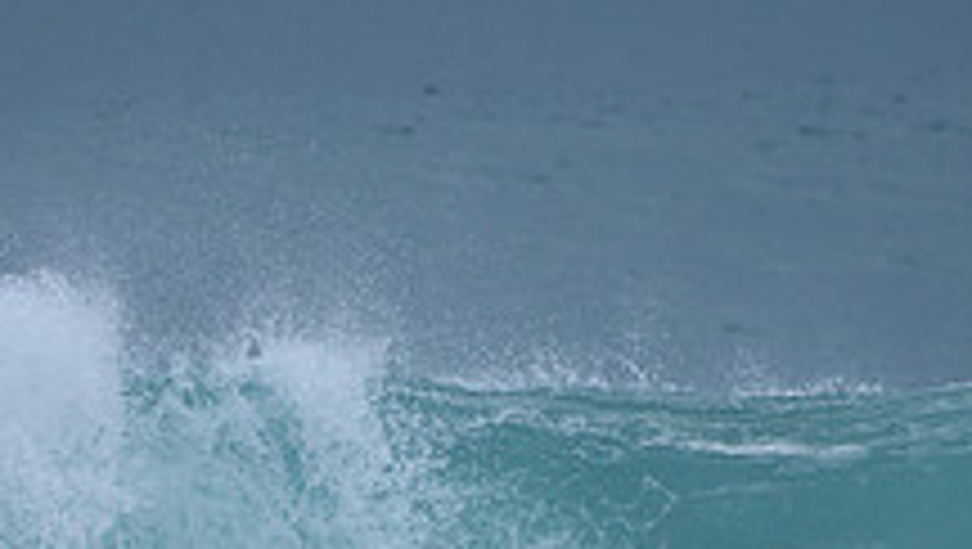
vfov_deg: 0.9
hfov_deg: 1.5
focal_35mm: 1404
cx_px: 320
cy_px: 781
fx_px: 36222
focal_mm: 500
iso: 280
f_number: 5.6
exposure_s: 1/2000
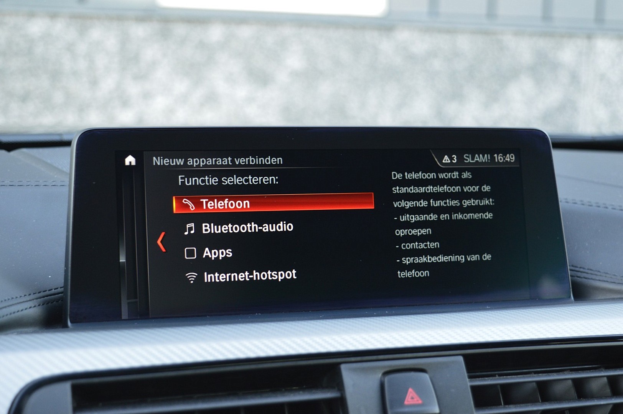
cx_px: 312
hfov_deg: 33.4
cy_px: 207
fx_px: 1037
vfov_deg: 22.6
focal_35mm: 60
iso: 800
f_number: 4.8
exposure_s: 1/20
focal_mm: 40
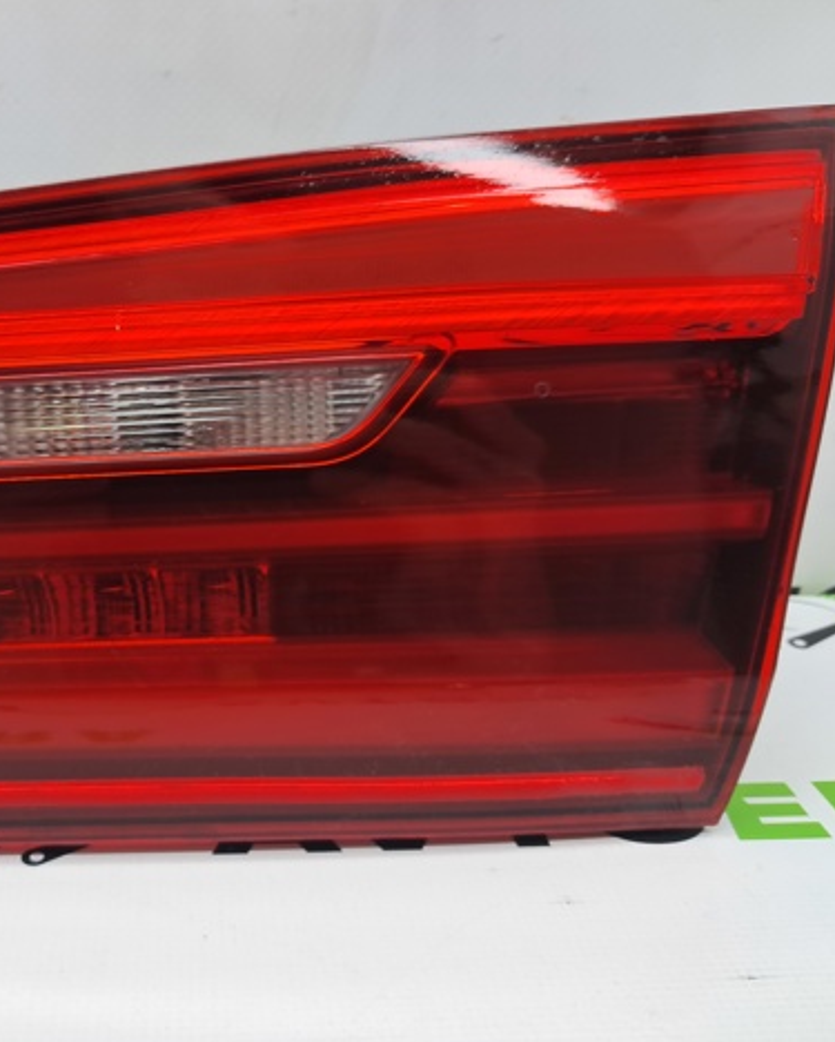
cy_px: 527
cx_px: 183
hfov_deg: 39.8
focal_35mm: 36
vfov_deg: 50.3
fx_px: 1111
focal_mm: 4
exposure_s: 1/50
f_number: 1.8
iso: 50
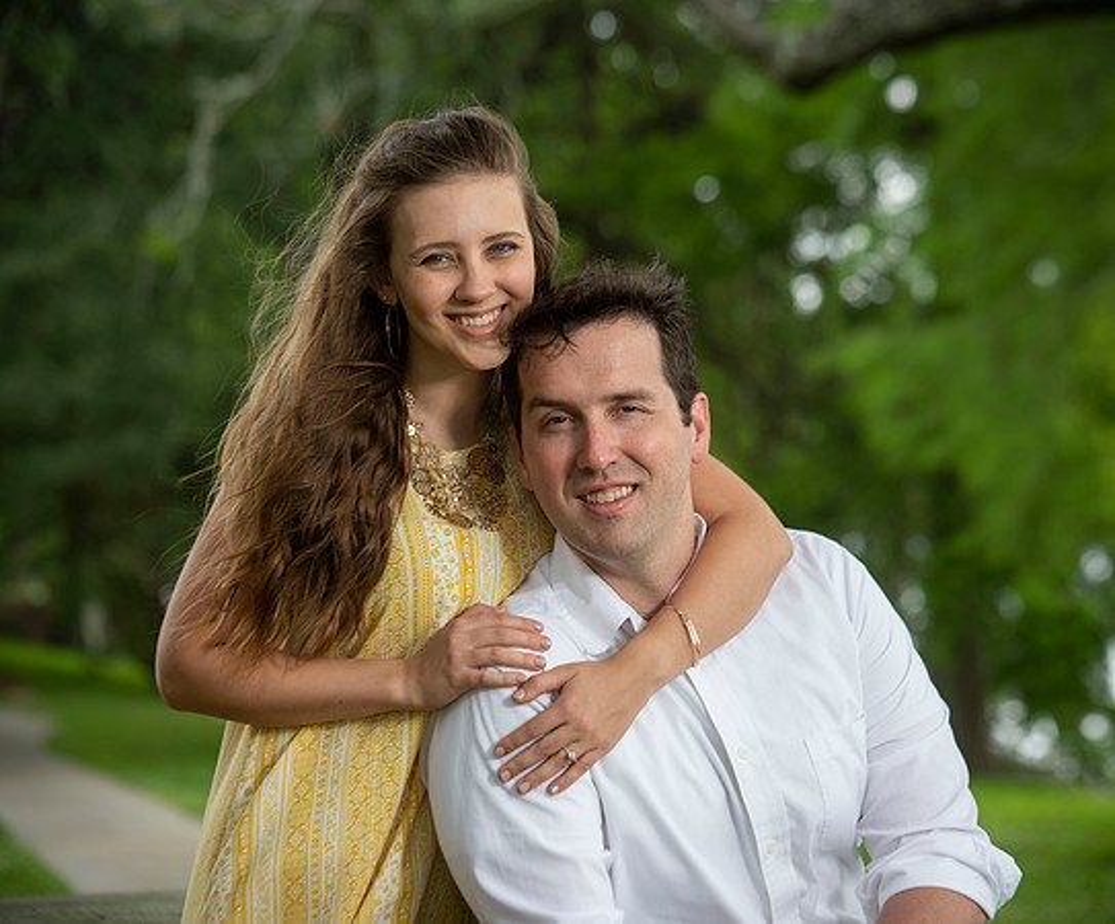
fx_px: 5245
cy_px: 460
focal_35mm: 157
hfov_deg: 12.1
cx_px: 584
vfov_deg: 10.1
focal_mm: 135
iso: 125
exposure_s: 1/125
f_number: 5.6
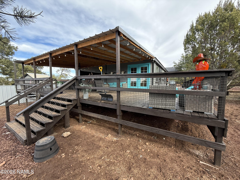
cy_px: 90
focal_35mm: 14
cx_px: 120
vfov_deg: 85.7
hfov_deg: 102.1
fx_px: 97
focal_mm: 2.22
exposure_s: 1/188
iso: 64
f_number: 2.2
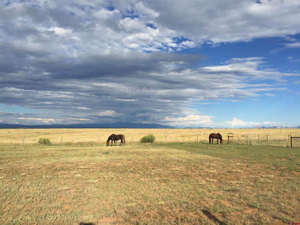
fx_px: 251
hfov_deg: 61.7
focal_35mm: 29
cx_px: 150
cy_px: 112
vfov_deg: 48.2
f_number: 2.2
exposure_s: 1/2475
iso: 32
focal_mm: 4.15
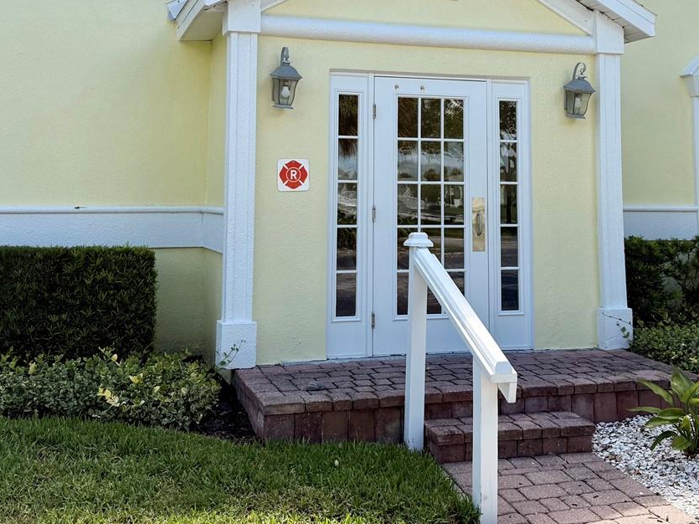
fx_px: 929
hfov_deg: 41.2
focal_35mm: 46
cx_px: 390
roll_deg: -0.6
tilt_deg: +6.4
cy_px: 100
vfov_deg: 30.7
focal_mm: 6.76
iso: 100
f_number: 1.78
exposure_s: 1/3584
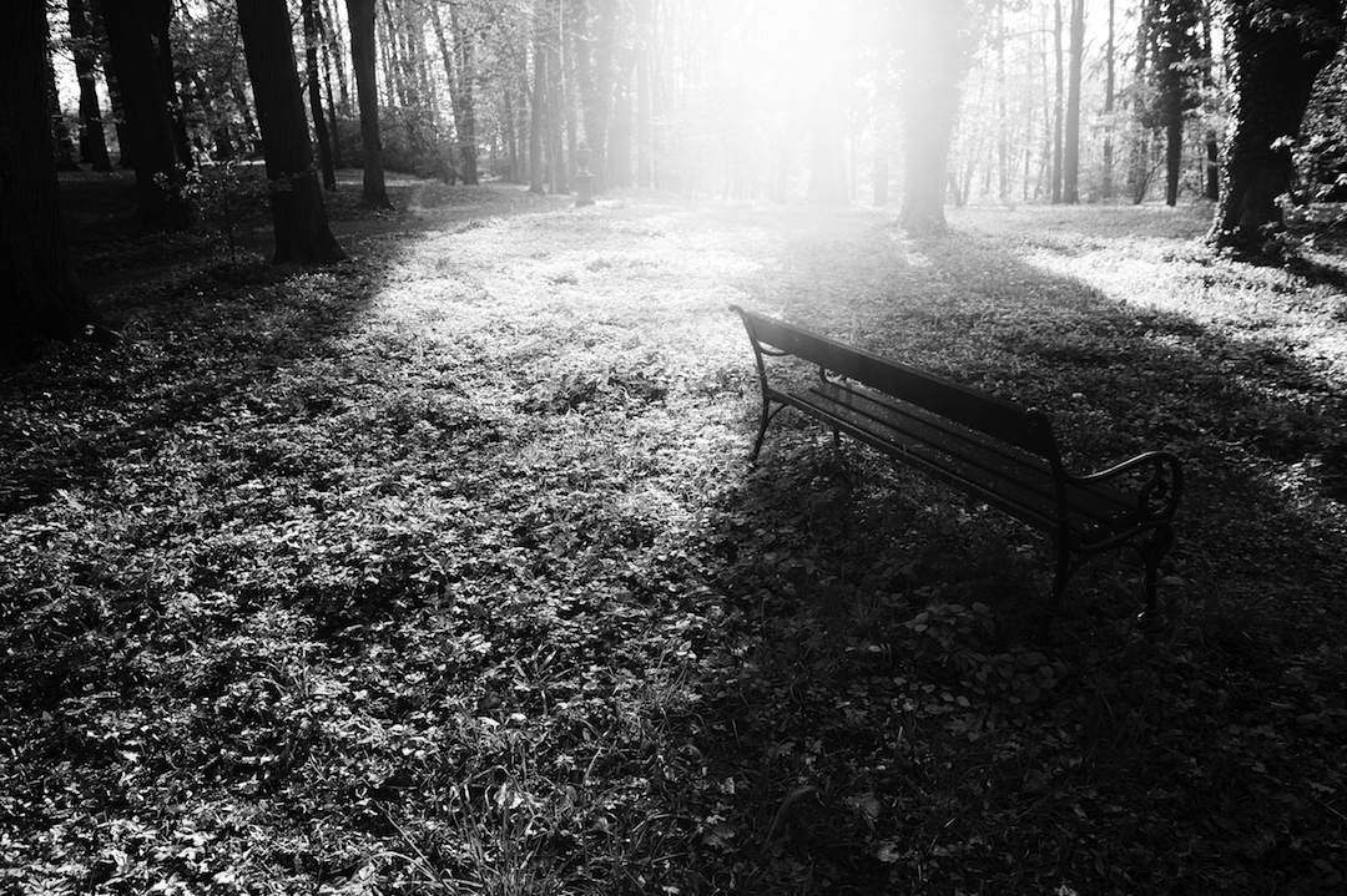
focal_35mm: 24
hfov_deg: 73.8
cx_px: 674
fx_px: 898
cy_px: 448
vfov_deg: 53.1
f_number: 8
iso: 180
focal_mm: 24
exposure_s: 1/50
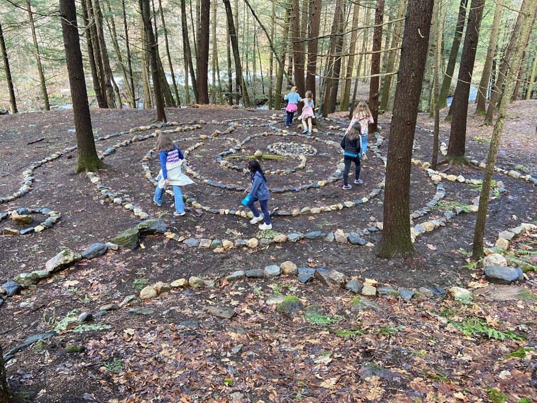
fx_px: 403
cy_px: 202
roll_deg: -0.6
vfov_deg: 53.1
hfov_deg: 67.3
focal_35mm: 26
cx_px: 268
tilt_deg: -22.1
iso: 125
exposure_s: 1/60
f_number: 1.8
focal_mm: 4.25
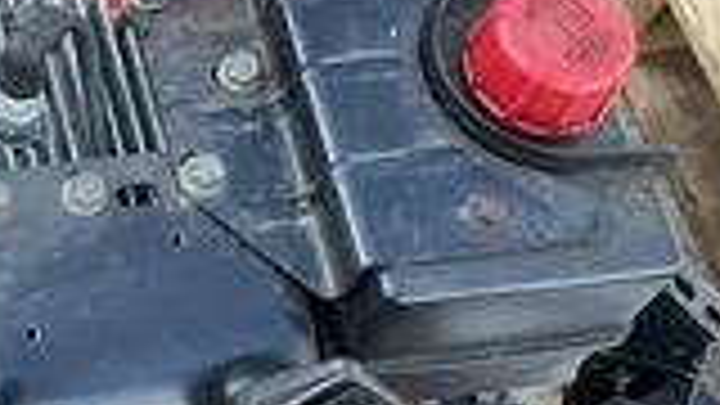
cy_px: 387
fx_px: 1508
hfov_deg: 25.9
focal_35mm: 79
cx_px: 54
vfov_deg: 15.1
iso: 40
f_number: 1.8
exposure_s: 1/122
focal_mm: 3
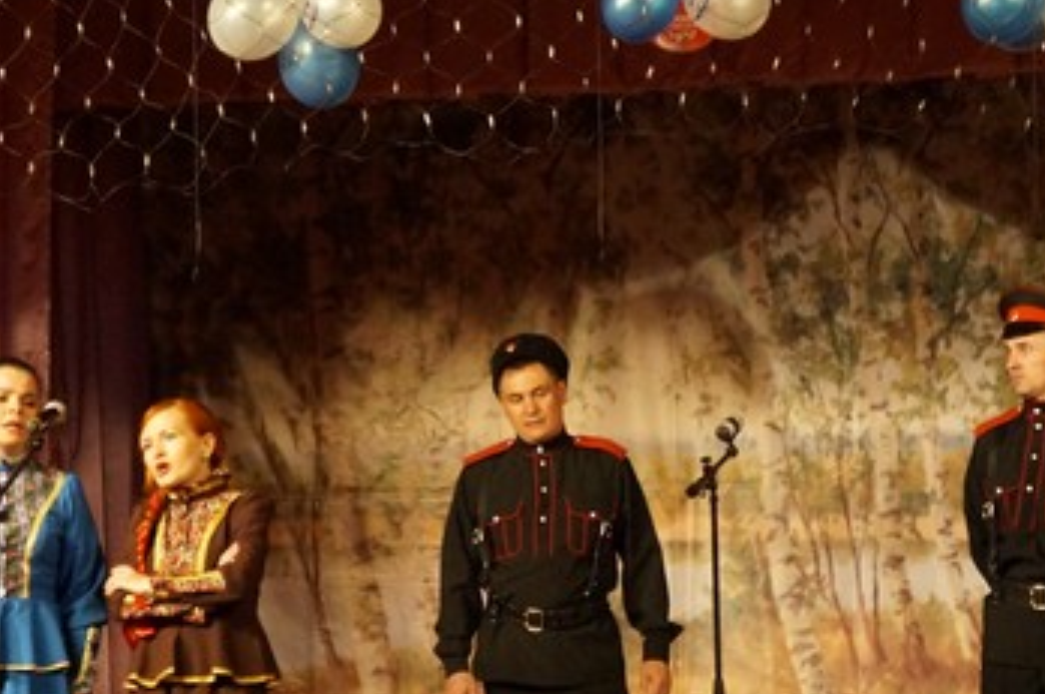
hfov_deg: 14.8
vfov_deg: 9.8
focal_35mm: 139
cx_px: 586
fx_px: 4031
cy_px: 482
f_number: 4.5
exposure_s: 1/100
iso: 3200
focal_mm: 43
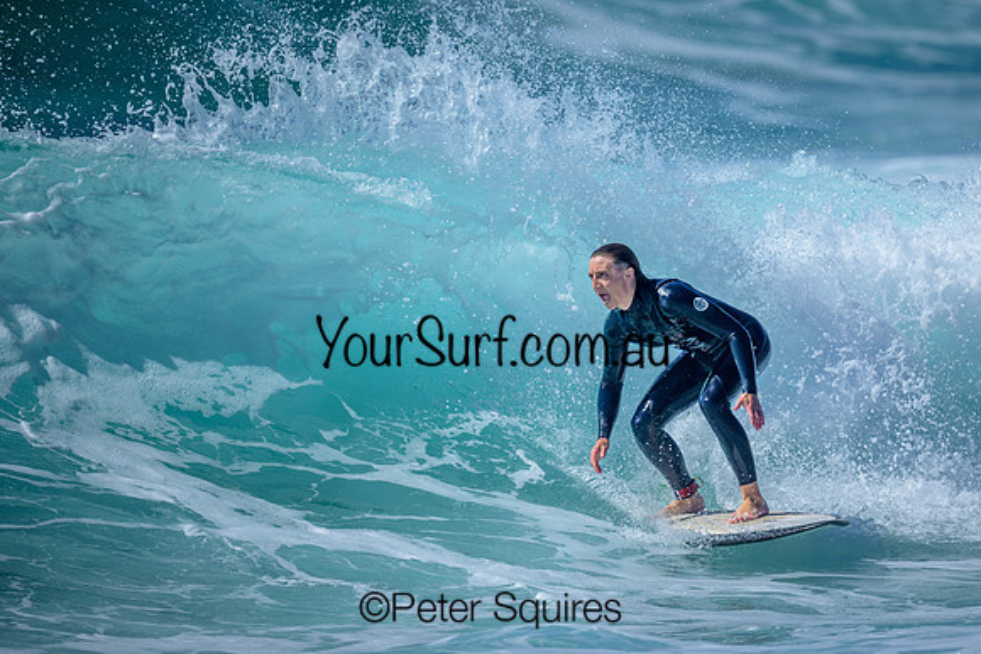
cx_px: 624
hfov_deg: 2.0
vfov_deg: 1.4
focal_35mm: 1018
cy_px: 355
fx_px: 27748
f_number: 6.3
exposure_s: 1/2500
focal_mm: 800
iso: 180
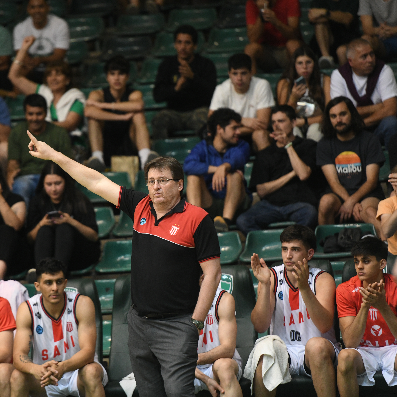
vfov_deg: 6.8
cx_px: 145
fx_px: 3322
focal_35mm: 256
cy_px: 199
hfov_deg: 6.8
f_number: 2.8
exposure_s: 1/400
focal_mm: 200
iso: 2500
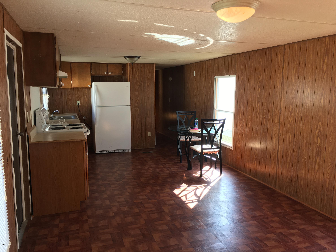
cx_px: 168
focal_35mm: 29
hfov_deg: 61.7
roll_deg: -0.5
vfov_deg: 48.2
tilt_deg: -7.0
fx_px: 281
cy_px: 126
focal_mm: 4.15
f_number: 2.2
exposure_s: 1/40
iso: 25
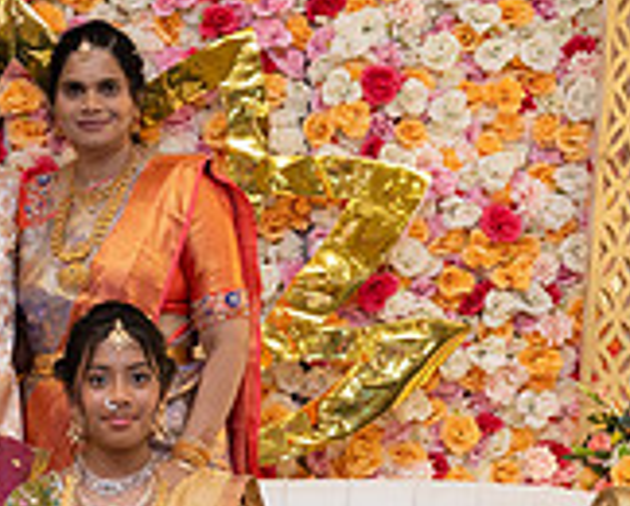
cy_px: 492
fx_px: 2221
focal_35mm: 119
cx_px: 19
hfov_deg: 15.9
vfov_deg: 12.8
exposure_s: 1/160
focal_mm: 35
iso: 1000
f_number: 3.5
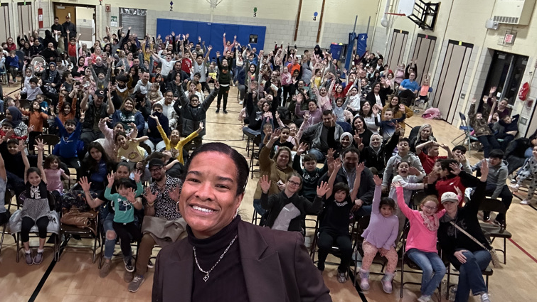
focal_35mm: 34
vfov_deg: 34.2
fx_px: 484
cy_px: 209
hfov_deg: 57.2
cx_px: 198
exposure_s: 1/60
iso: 160
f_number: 1.9
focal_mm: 2.69
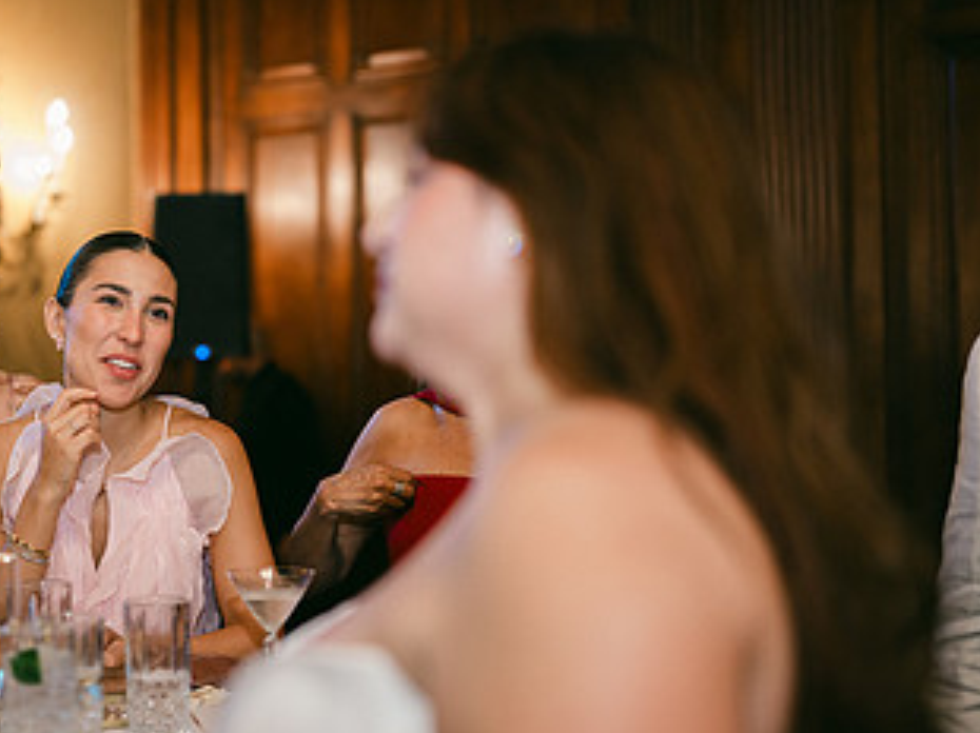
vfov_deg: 23.3
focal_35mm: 63
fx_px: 1782
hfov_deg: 29.7
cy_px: 343
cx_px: 136
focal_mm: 35
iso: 640
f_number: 1.2
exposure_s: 1/125
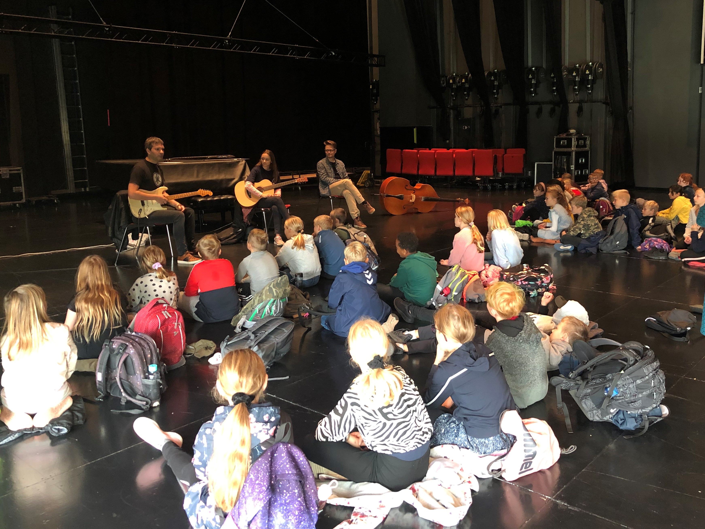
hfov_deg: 63.4
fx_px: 570
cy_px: 264
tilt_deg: -7.4
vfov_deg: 49.7
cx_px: 352
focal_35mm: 28
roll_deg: +1.0
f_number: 1.8
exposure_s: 1/11
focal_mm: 4
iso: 100
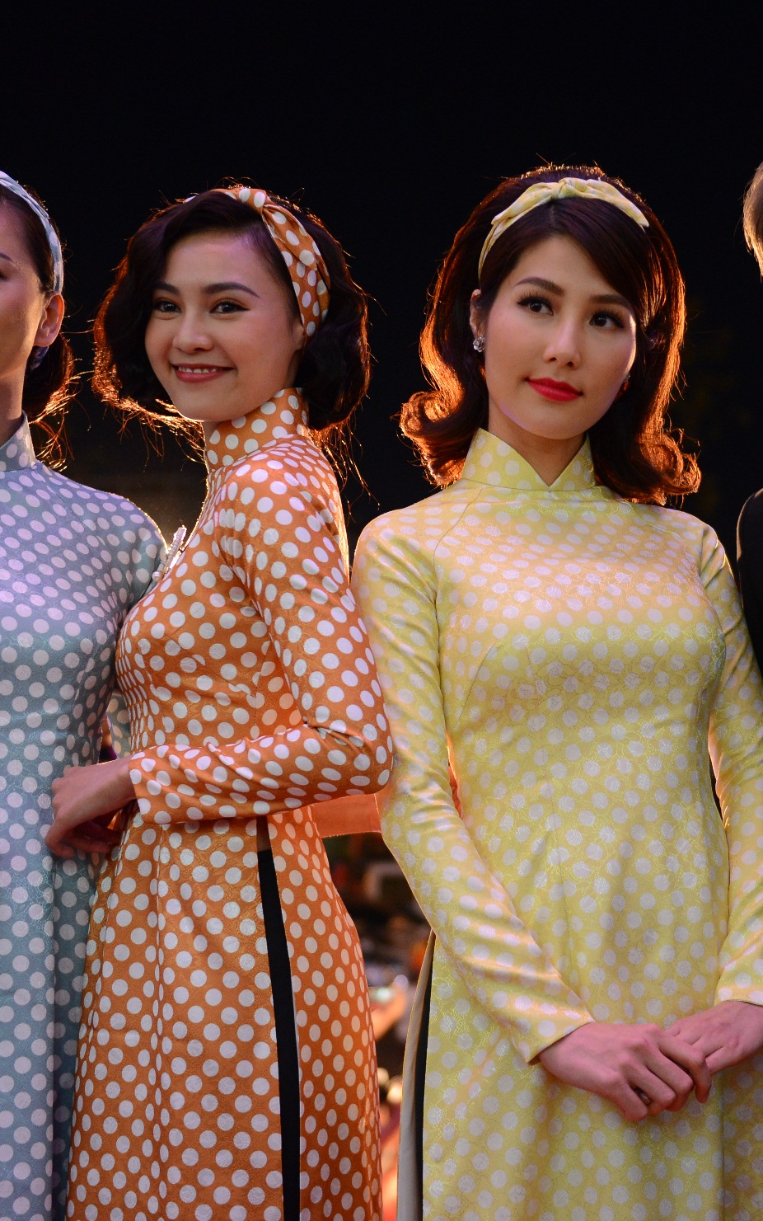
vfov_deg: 34.5
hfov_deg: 21.9
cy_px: 604
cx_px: 529
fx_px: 1962
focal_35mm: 59
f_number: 2.8
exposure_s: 1/80
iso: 2000
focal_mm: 38
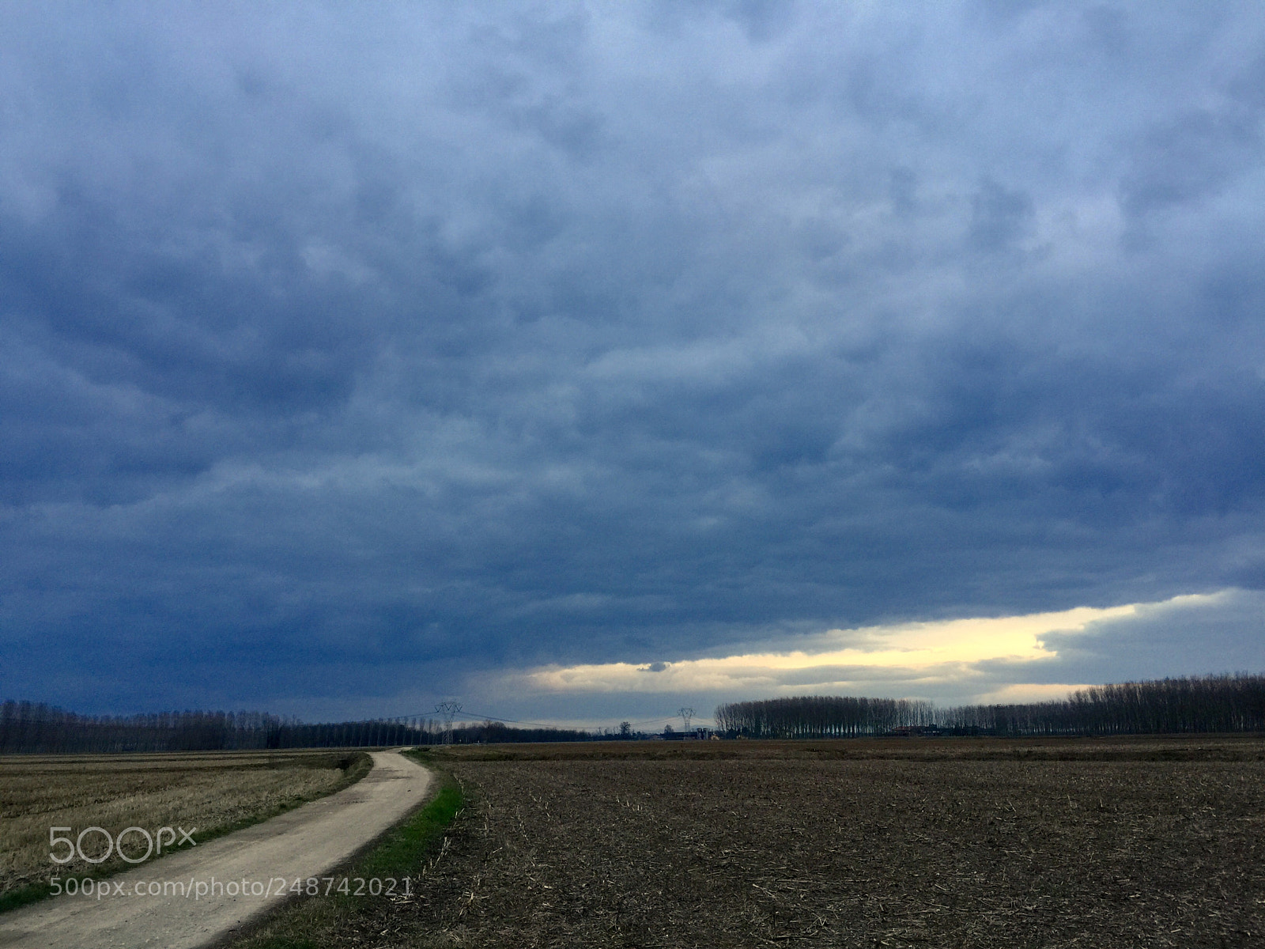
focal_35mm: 29
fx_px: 1060
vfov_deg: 48.2
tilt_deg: +15.1
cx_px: 632
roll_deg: +0.0
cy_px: 474
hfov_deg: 61.7
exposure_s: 1/33
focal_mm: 4.15
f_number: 2.2
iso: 32
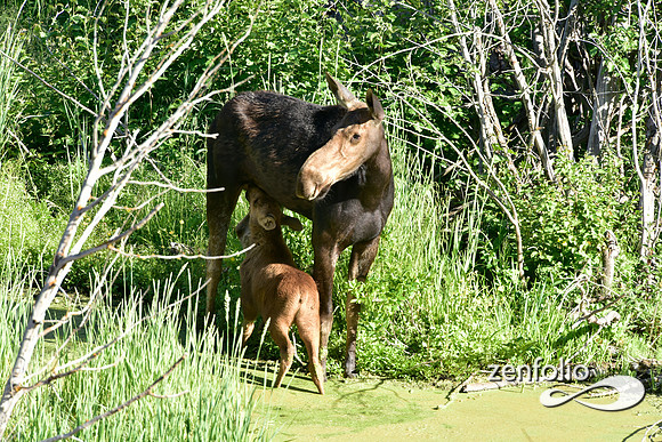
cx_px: 331
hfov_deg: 2.4
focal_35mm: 850
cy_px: 221
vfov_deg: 1.6
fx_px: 15633
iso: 800
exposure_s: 1/400
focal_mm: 850
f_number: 11
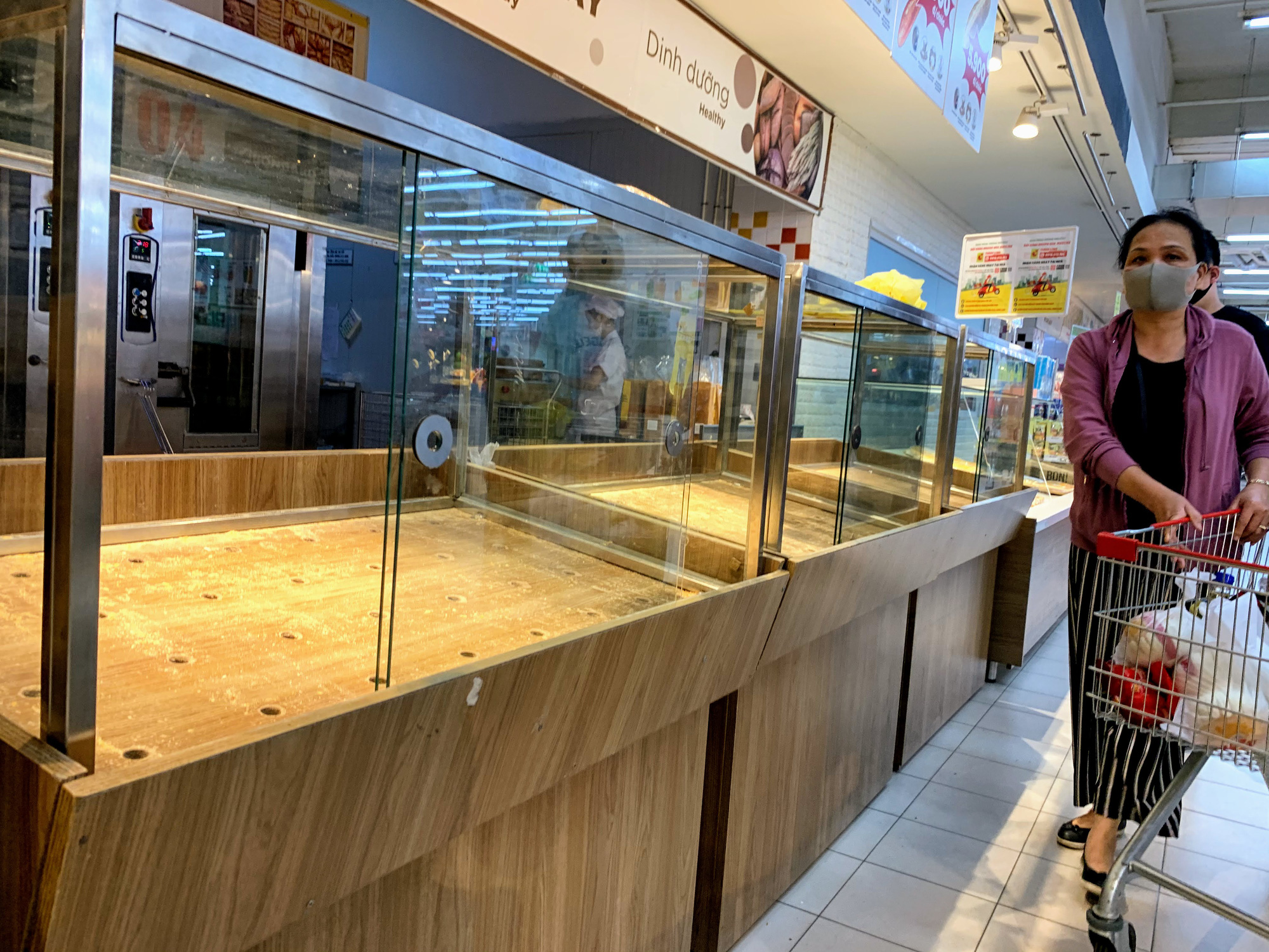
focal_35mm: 26
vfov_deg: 53.1
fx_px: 953
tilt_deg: -6.0
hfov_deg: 67.3
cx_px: 634
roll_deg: -4.4
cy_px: 476
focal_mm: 4.25
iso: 64
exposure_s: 1/50
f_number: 1.8
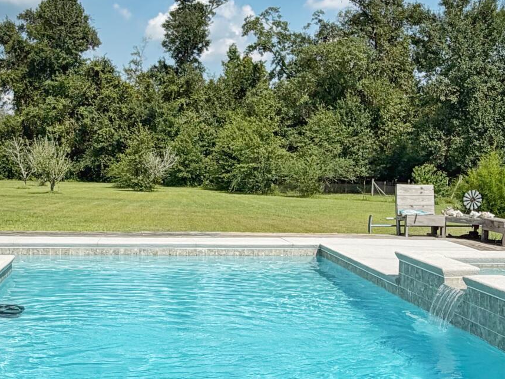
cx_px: 184
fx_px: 715
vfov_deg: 29.7
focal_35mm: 49
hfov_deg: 38.6
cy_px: 215
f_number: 2.2
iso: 20
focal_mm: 2.22
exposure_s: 1/1431
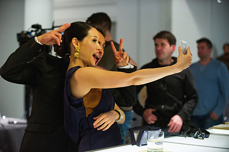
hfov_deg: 24.8
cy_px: 76
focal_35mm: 82
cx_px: 114
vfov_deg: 16.6
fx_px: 521
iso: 5000
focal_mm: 82
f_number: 3.2
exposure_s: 1/160
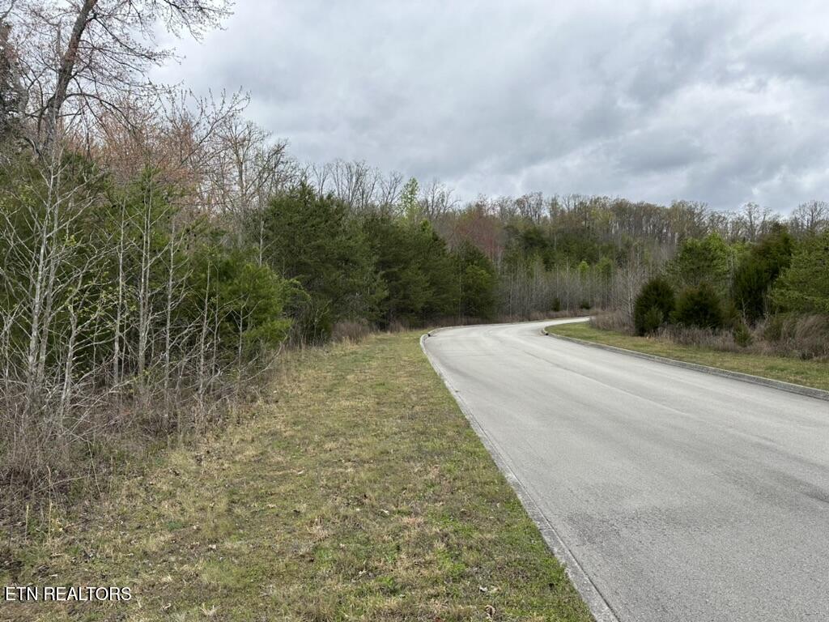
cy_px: 311
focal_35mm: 24
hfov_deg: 71.6
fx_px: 575
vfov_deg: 56.8
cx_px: 414
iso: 80
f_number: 1.78
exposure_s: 1/3472
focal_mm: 6.86
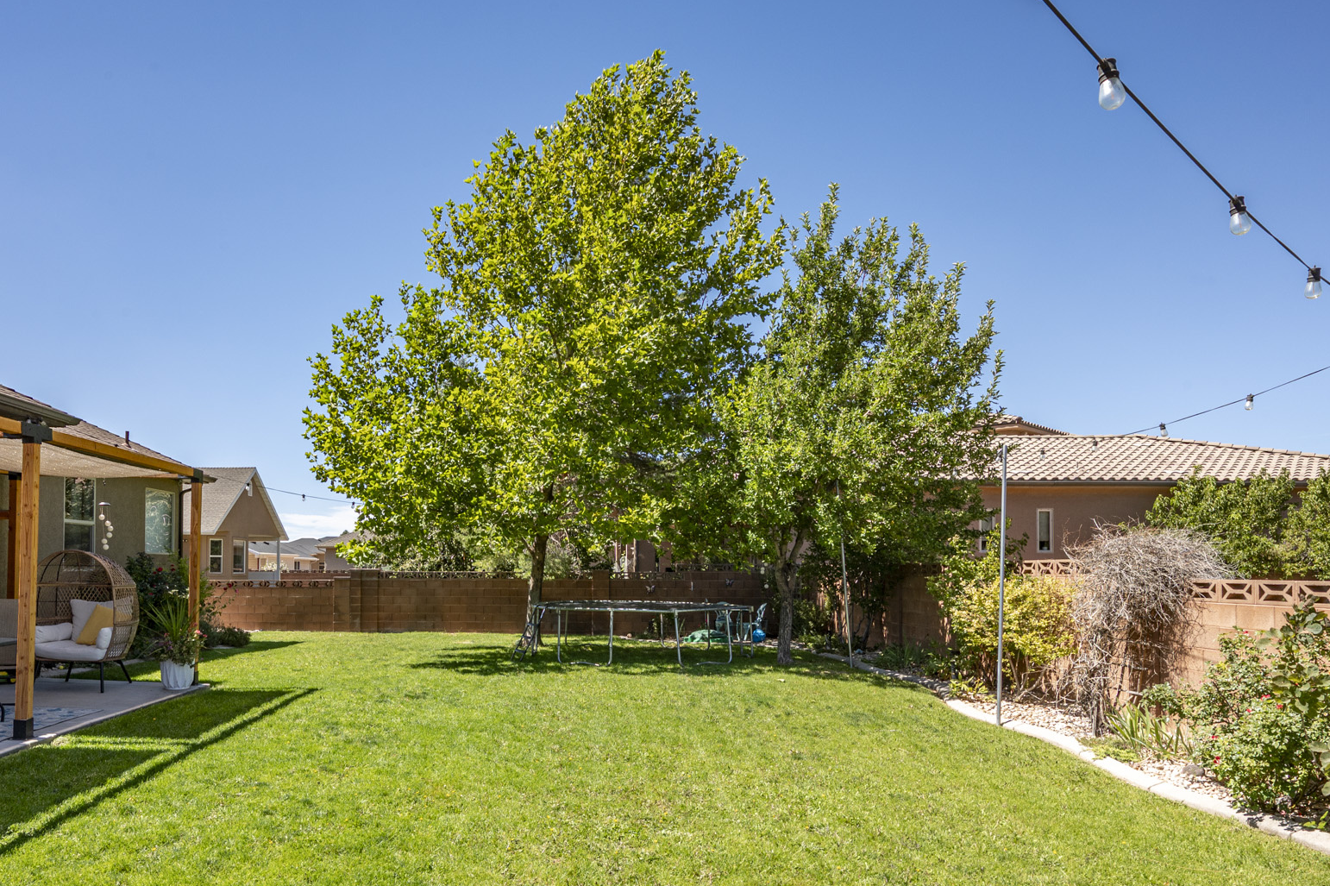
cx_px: 545
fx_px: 886
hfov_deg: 73.1
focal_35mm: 24
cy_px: 545
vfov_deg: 52.6
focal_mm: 18.5
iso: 200
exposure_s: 1/160
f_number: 13
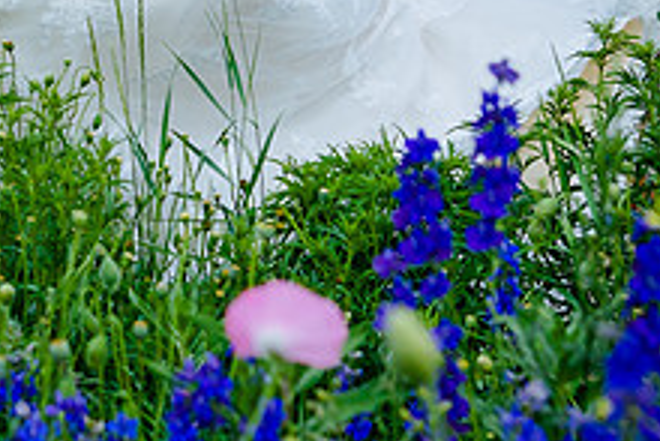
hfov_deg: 12.2
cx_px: 2
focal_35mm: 167
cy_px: -236
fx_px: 3064
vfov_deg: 8.1
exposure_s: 1/500
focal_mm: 48
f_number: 5
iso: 640
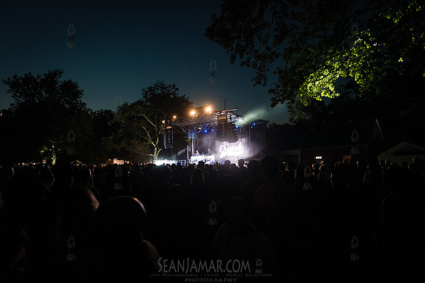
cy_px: 142
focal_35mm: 24
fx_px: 283
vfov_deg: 53.2
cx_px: 212
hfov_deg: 73.7
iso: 3200
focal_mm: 24
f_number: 4
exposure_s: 1/100
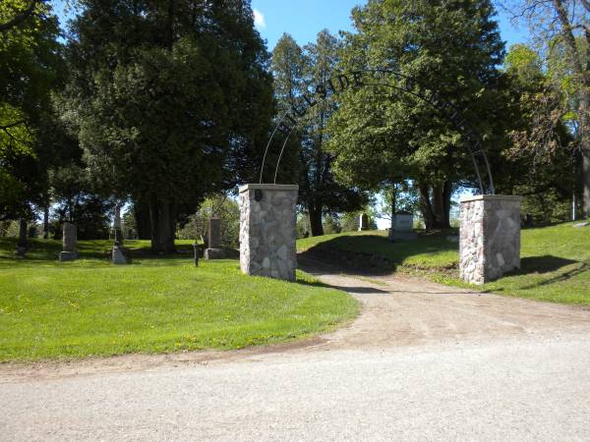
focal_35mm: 37
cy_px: 221
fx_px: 631
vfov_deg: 38.7
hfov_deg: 50.1
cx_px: 295
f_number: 3.5
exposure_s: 1/388
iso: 64
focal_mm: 6.6
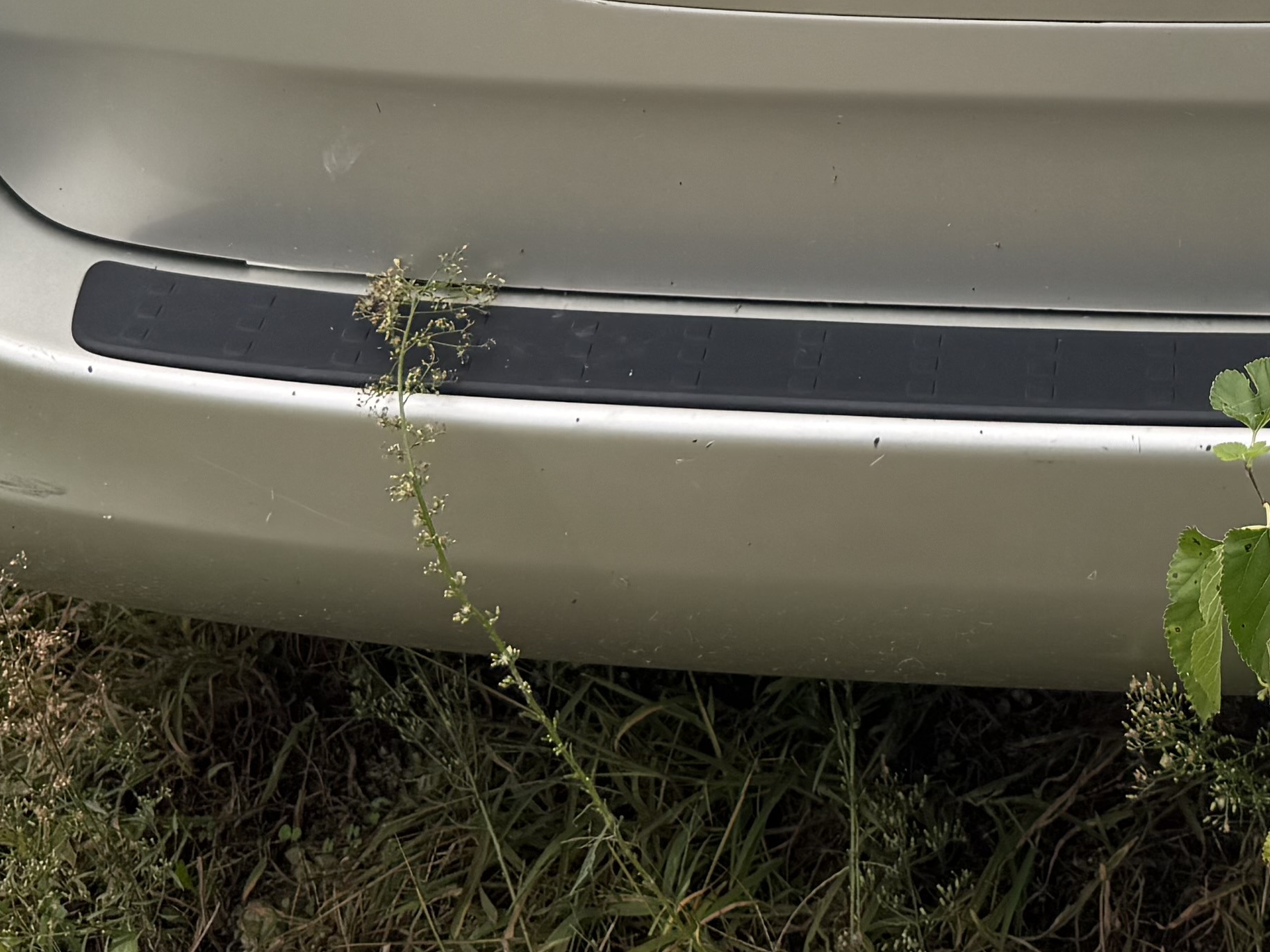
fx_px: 2752
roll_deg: +1.0
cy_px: -450
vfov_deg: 17.7
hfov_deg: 25.7
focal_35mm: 75
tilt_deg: -14.0
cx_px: 932
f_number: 1.78
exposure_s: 1/1060
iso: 80
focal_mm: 6.76
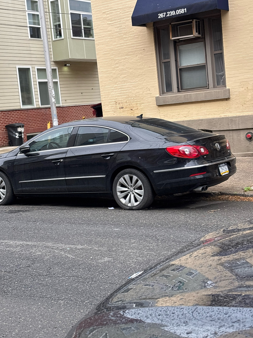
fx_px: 585
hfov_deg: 24.4
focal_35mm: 60
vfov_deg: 32.2
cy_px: 156
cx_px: 108
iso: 32
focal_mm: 5.96
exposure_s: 1/246
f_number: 1.6
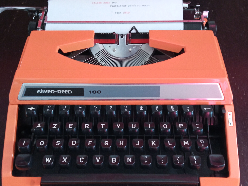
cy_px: 110
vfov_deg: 38.5
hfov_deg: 50.1
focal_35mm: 37
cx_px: 127
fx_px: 265
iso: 900
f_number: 2.2
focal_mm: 3.79
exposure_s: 1/25
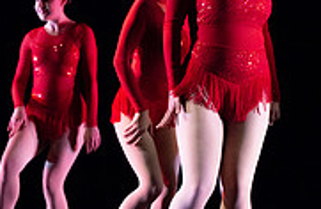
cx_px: 160
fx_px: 2046
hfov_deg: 9.0
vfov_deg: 5.8
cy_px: -6
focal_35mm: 231
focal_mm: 70
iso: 2500
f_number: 3.5
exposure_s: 1/1000
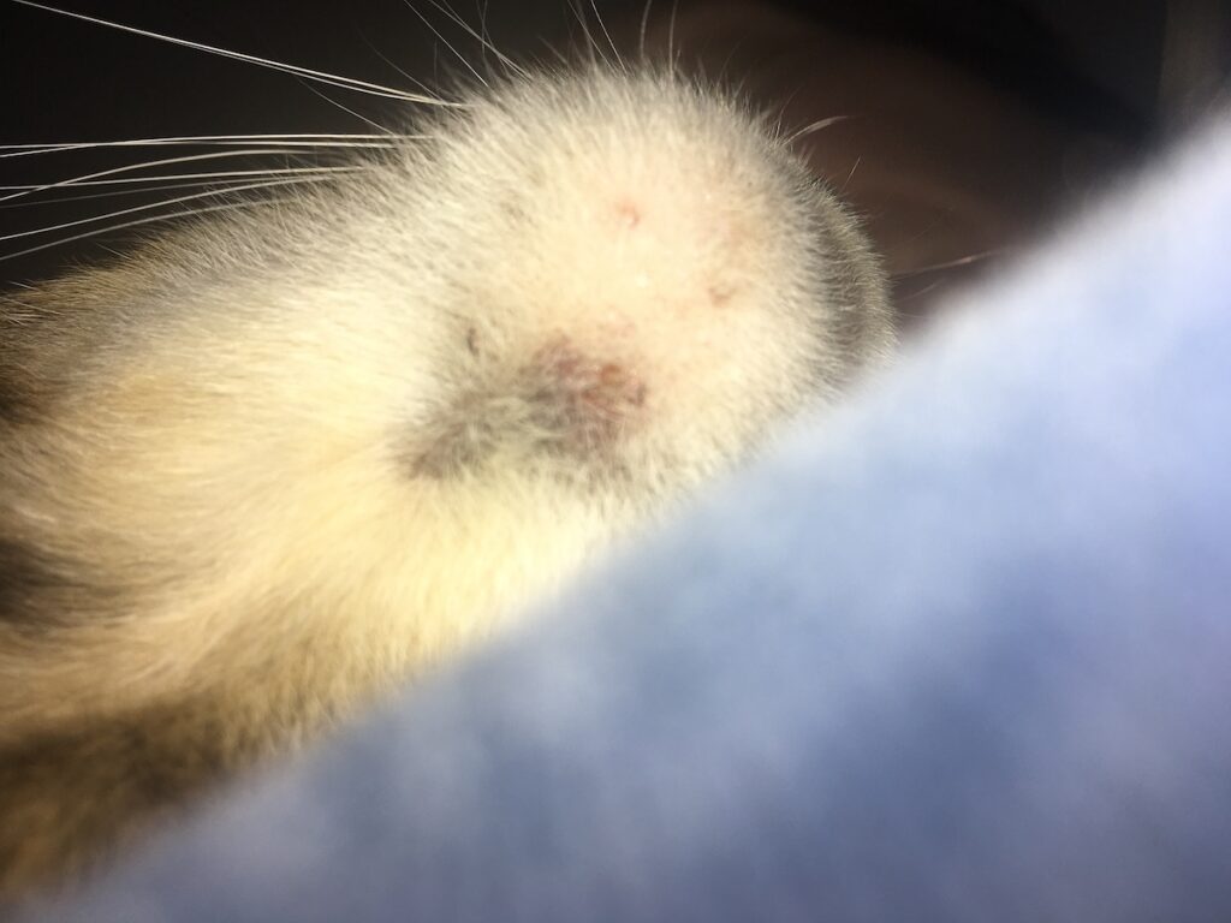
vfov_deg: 48.2
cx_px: 616
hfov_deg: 61.7
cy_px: 462
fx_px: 1031
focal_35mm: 29
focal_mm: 4.15
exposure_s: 1/657
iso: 25
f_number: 2.2
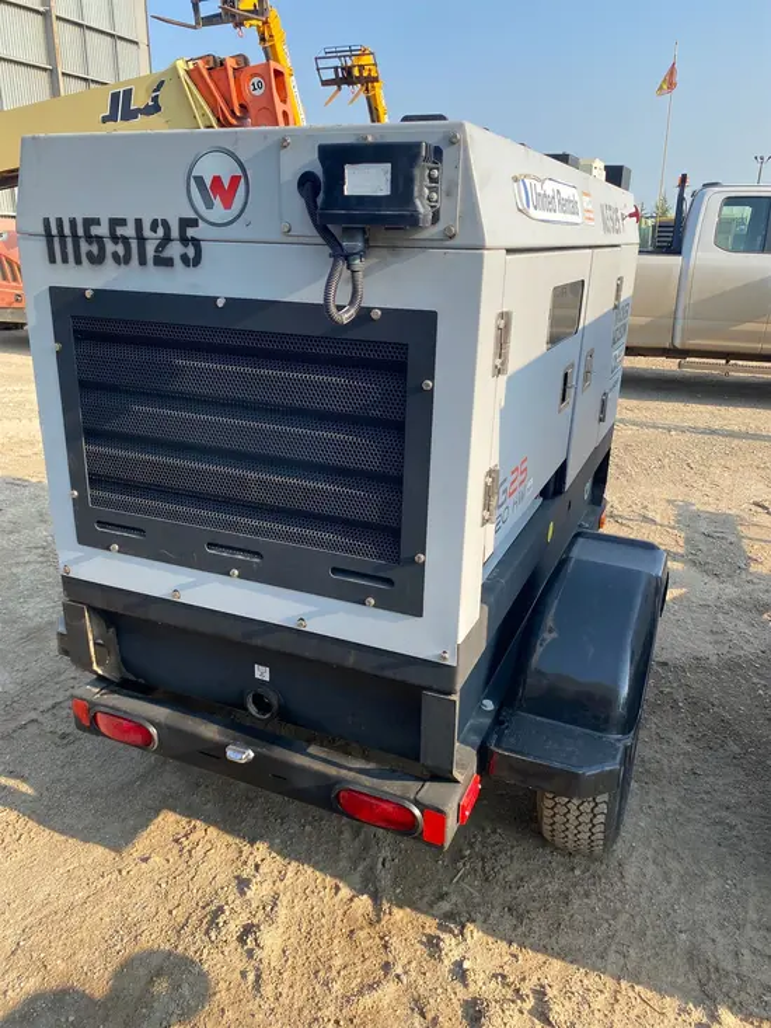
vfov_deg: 67.3
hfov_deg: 53.1
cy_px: 514
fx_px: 772
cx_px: 386
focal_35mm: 26
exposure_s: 1/912
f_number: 1.8
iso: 32
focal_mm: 4.25
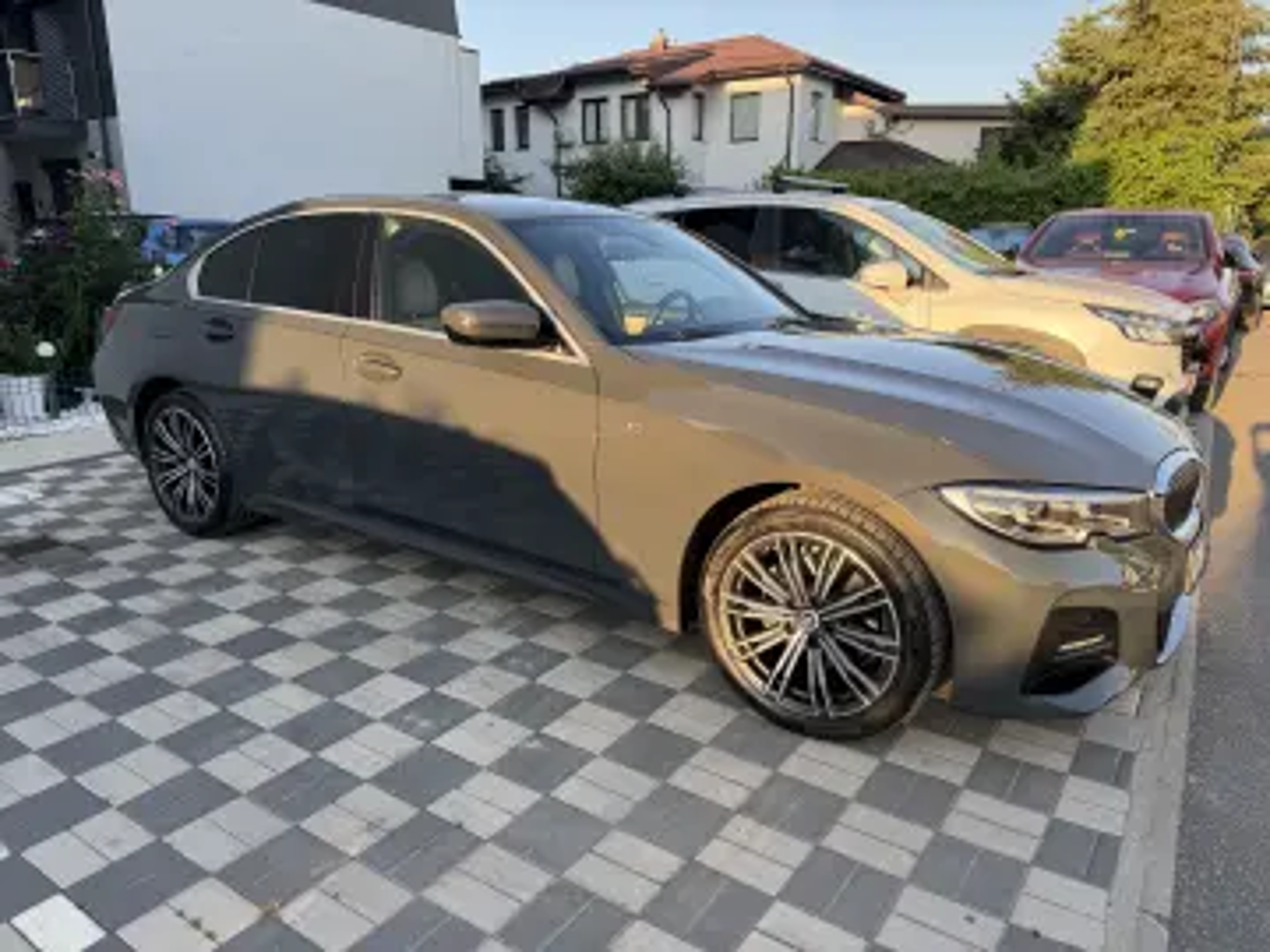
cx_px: 635
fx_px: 881
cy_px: 476
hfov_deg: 71.6
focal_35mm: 24
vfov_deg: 56.8
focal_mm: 6.76
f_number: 1.78
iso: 100
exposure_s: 1/750
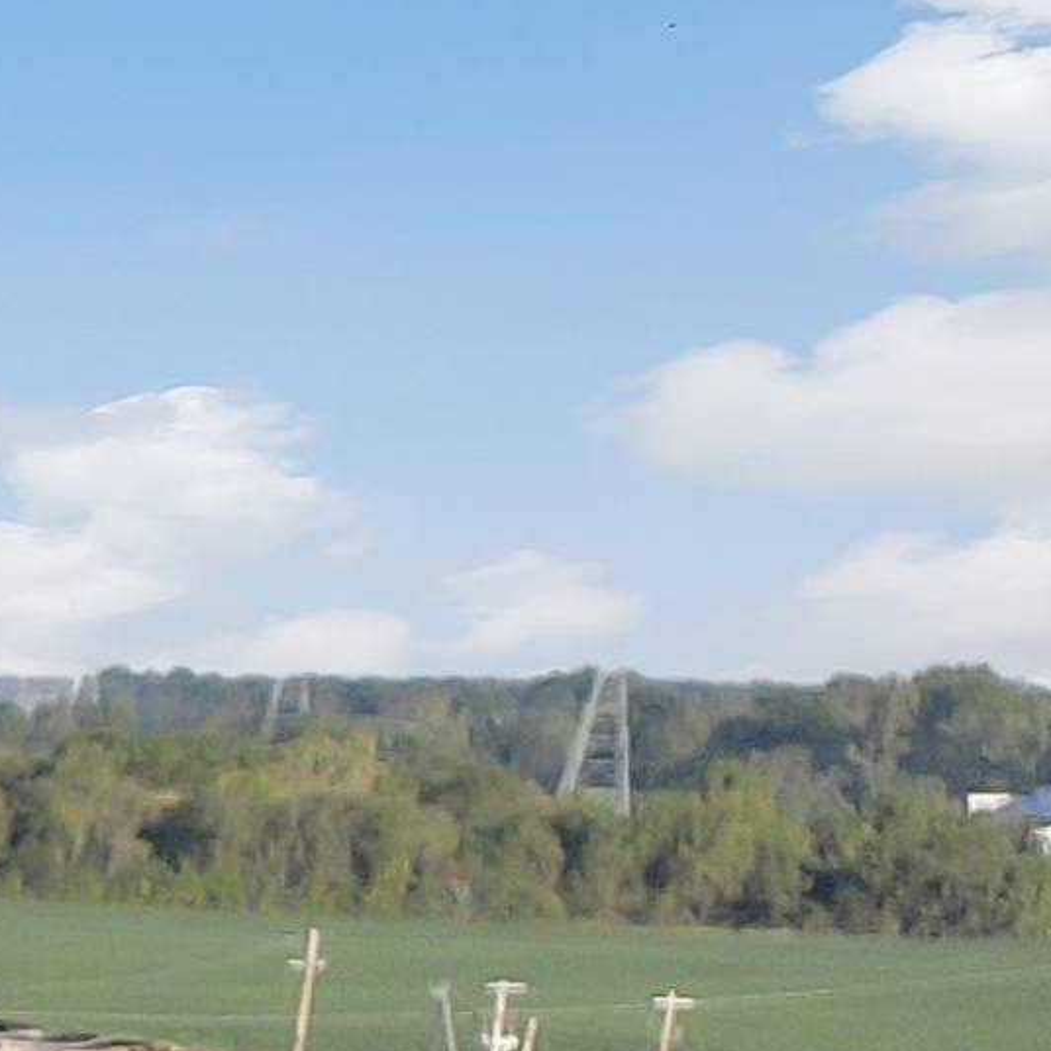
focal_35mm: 191
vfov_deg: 8.3
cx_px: -3433
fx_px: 6561
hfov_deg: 6.7
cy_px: 2661
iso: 110
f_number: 2.8
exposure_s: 1/1500
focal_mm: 8.38
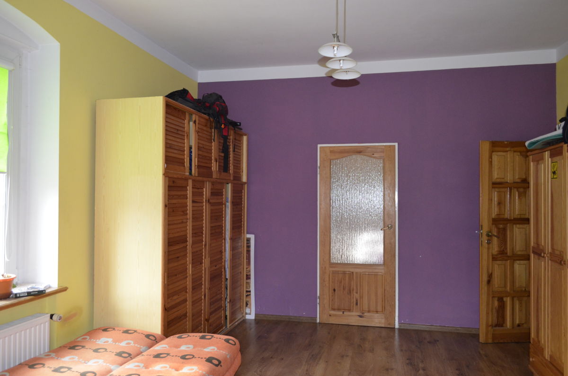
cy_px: 188
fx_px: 425
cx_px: 284
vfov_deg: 47.7
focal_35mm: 27
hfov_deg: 67.5
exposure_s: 1/60
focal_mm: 18
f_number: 3.5
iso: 1600
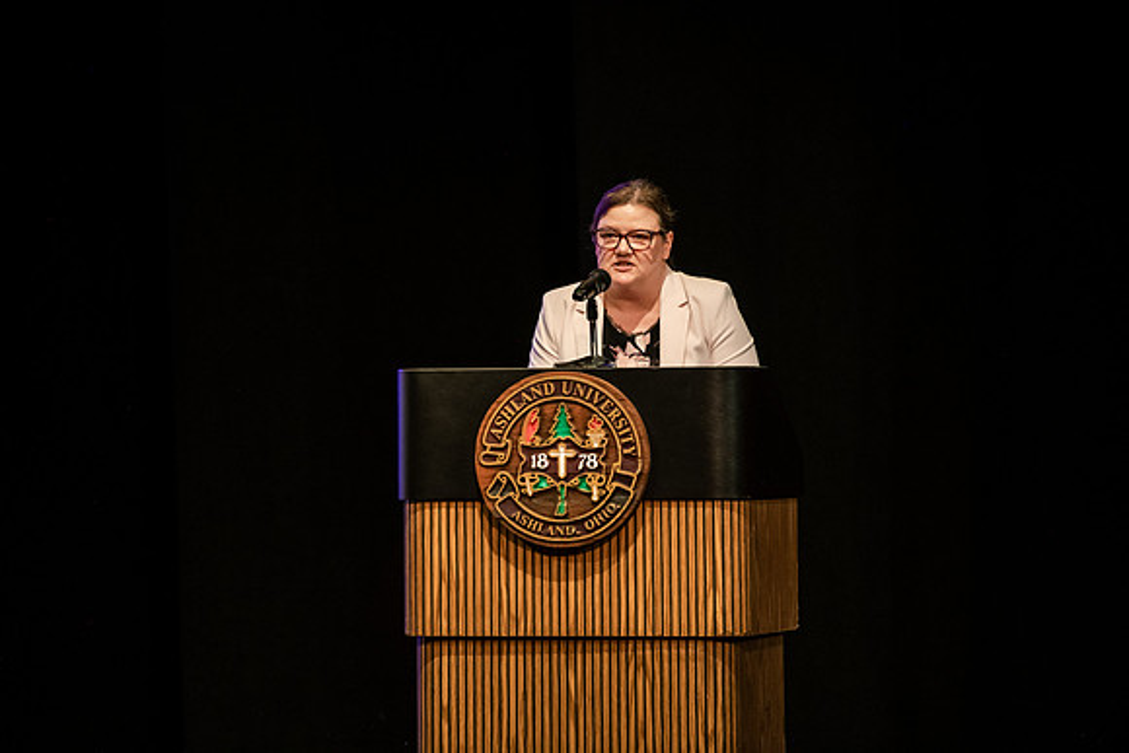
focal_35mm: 200
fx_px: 6273
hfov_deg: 10.3
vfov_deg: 6.9
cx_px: 564
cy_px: 376
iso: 3200
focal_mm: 200
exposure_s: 1/200
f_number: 3.2
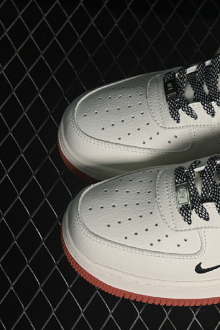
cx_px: 244
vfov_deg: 18.1
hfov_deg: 11.9
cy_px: 165
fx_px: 1036
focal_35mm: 113
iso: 160
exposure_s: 1/60
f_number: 6.3
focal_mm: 50
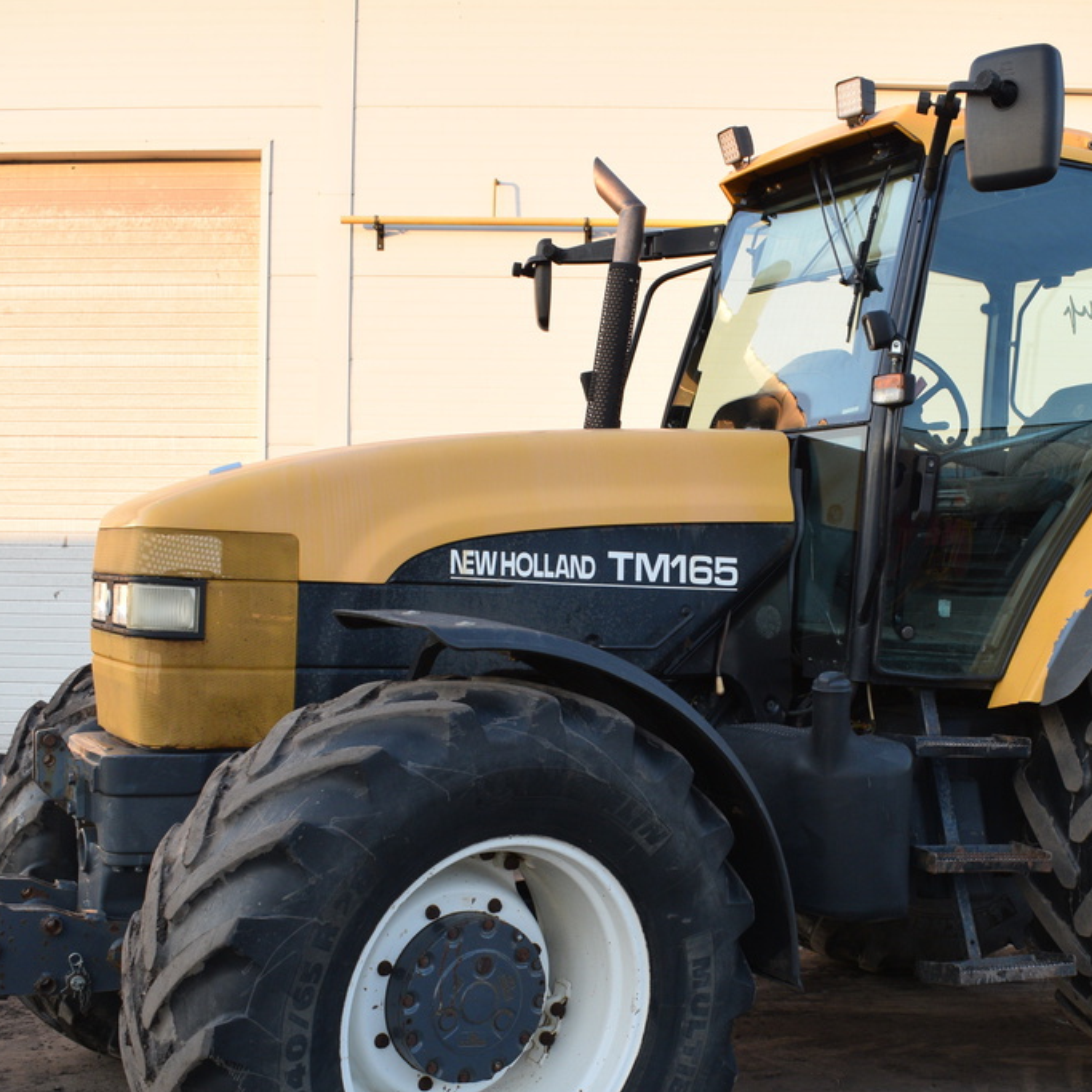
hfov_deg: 39.0
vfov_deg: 39.0
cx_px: 670
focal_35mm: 43
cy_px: 665
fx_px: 1535
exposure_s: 1/160
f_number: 6.3
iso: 400
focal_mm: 18
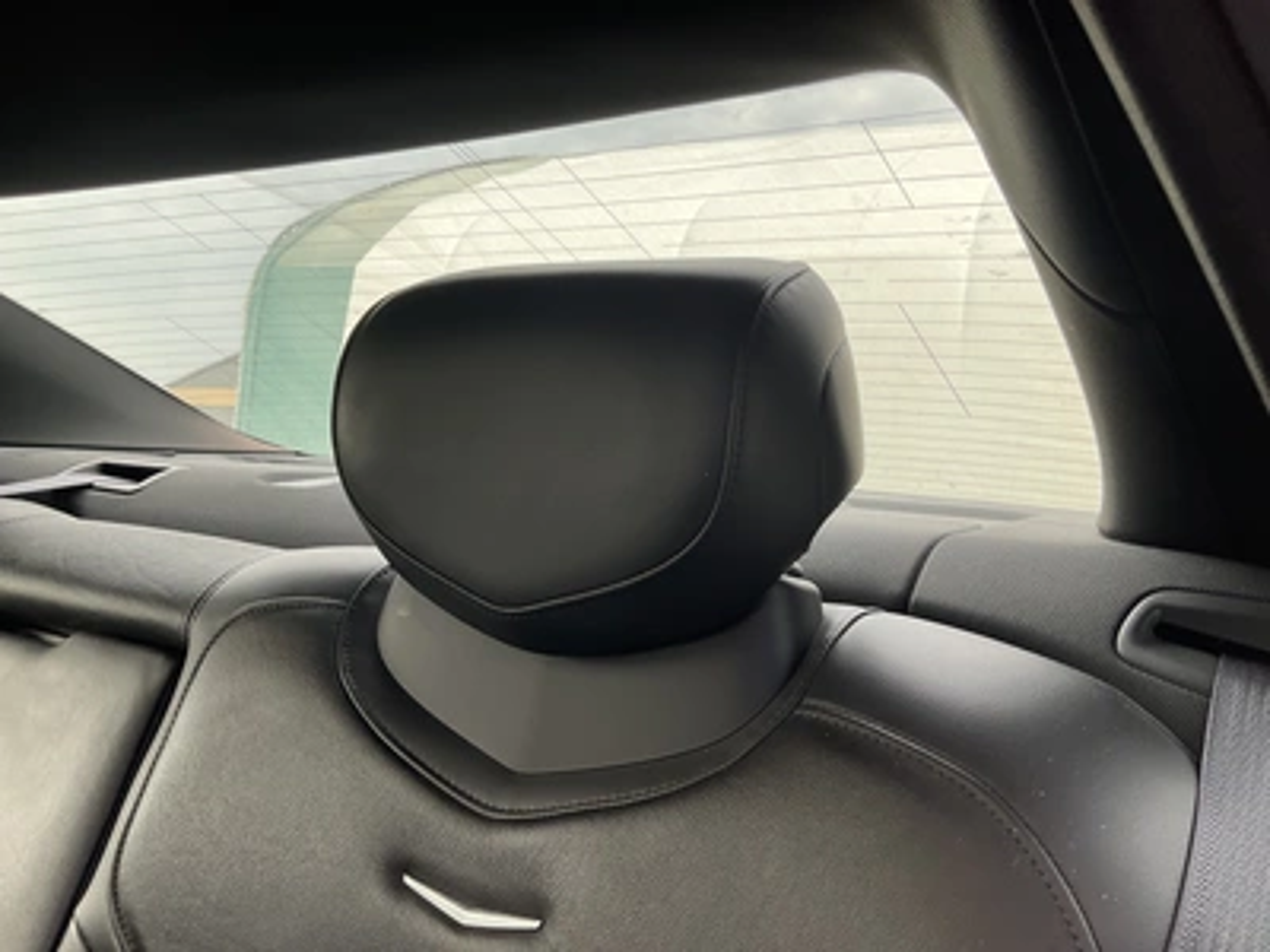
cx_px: 635
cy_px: 476
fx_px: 1064
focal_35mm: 29
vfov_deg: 48.2
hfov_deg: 61.7
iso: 20
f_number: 1.8
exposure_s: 1/192
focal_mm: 3
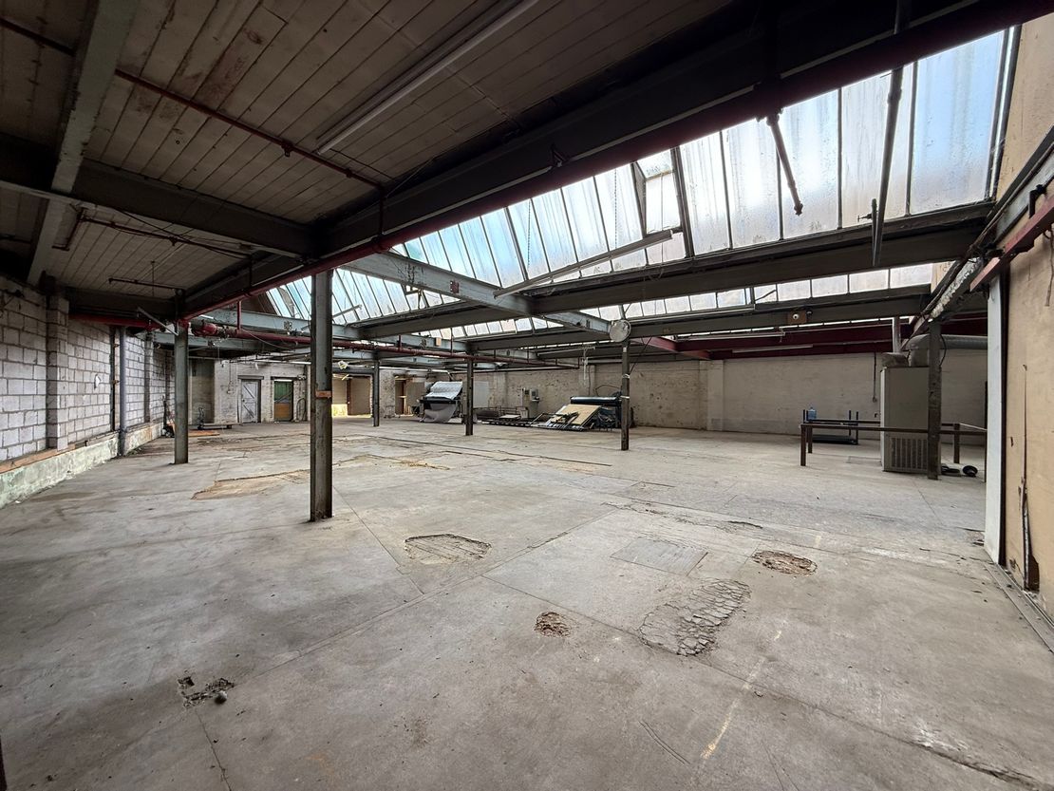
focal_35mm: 14
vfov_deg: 85.7
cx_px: 527
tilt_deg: -1.5
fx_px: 426
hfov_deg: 102.1
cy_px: 396
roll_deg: -1.0
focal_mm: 2.22
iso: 80
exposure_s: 1/99
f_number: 2.2
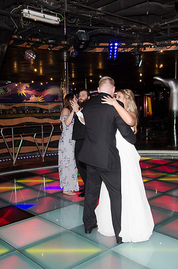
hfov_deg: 34.1
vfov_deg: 49.6
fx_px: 291
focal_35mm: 39
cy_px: 134
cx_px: 89
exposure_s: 1/60
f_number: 5.6
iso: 400
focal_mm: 26
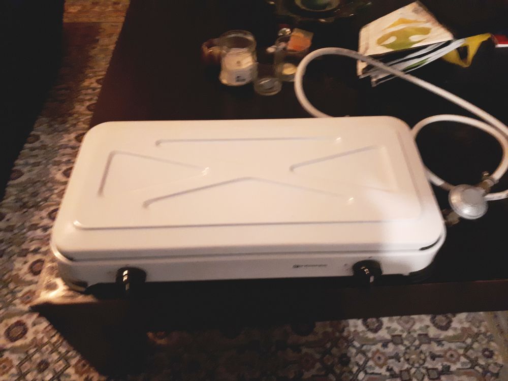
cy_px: 190
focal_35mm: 27
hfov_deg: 65.3
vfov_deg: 51.4
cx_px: 254
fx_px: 396
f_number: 1.9
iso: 800
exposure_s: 1/17
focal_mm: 3.6
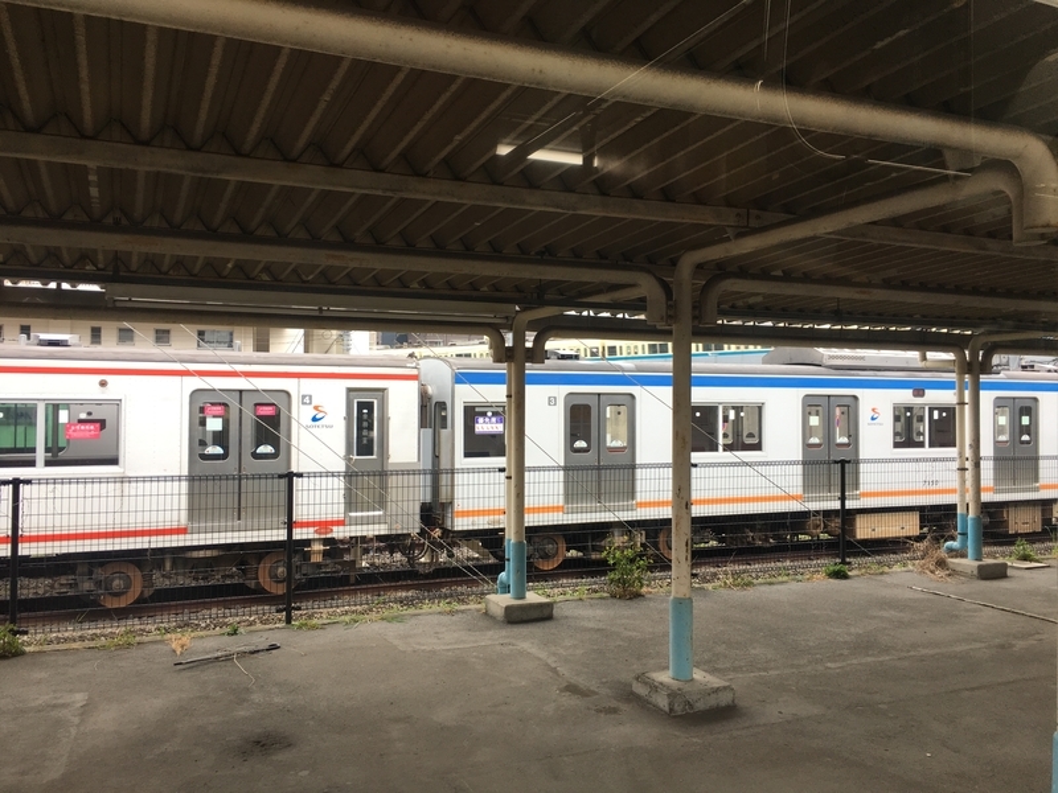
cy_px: 396
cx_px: 529
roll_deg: +0.1
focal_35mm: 29
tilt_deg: +0.8
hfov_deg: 61.7
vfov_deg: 48.2
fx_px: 886
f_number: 2.2
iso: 32
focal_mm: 4.15
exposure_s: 1/120
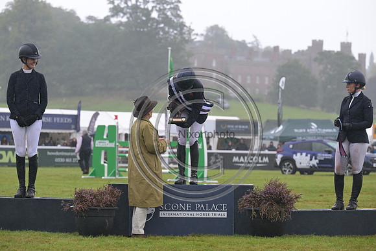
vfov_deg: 9.8
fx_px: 1462
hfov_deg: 14.7
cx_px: 188
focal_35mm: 140
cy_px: 126
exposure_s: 1/1000
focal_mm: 140
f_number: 5
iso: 1100
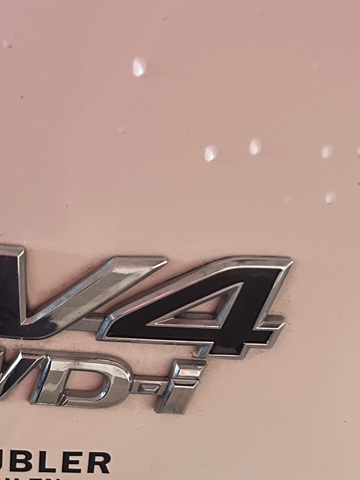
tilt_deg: -36.1
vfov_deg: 30.7
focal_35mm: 62
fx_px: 860
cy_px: 360
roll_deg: -5.3
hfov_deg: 22.8
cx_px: 5
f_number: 1.5
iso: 400
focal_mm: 5.7
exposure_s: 1/50
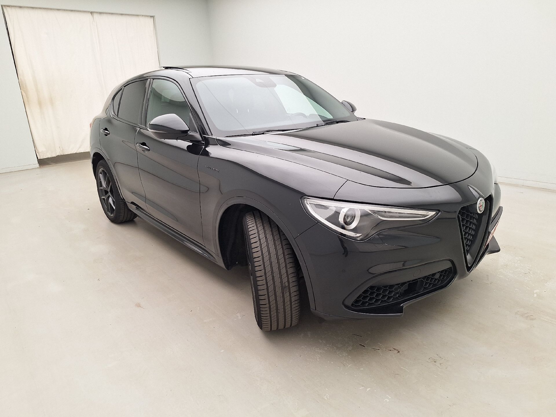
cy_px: 208
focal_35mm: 23
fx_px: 369
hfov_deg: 73.9
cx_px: 278
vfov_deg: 58.9
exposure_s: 1/100
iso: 64
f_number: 1.8
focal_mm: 5.54
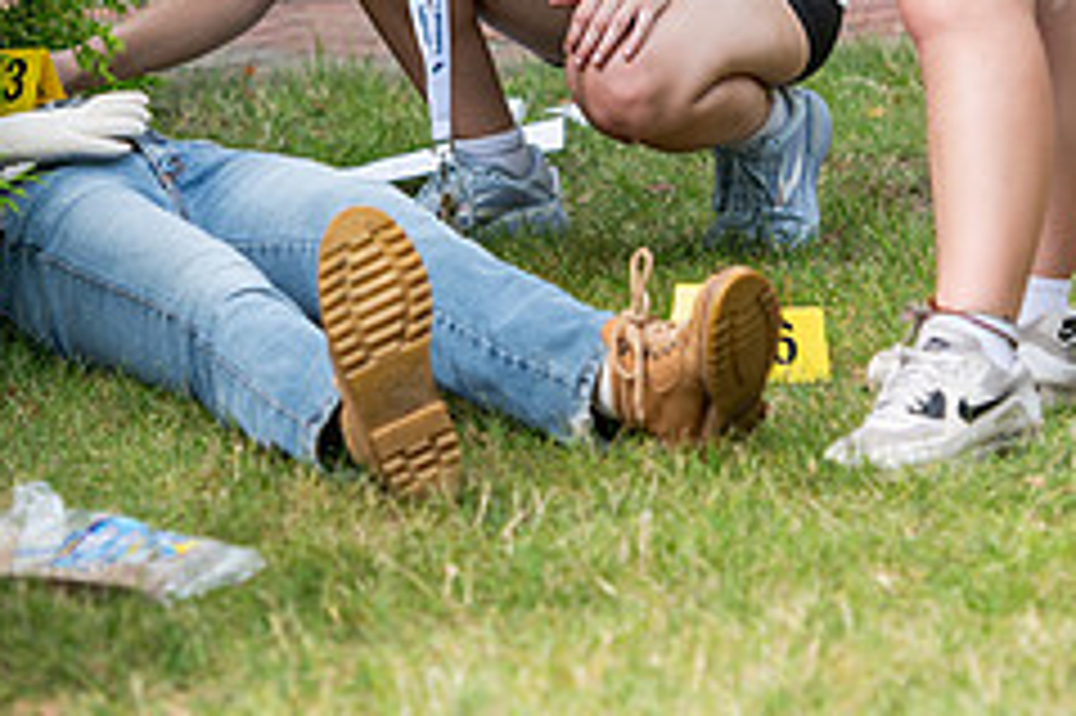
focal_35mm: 304
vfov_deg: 4.5
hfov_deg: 6.8
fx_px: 9080
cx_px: 306
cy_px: 74
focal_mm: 125
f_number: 3.2
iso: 160
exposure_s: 1/500
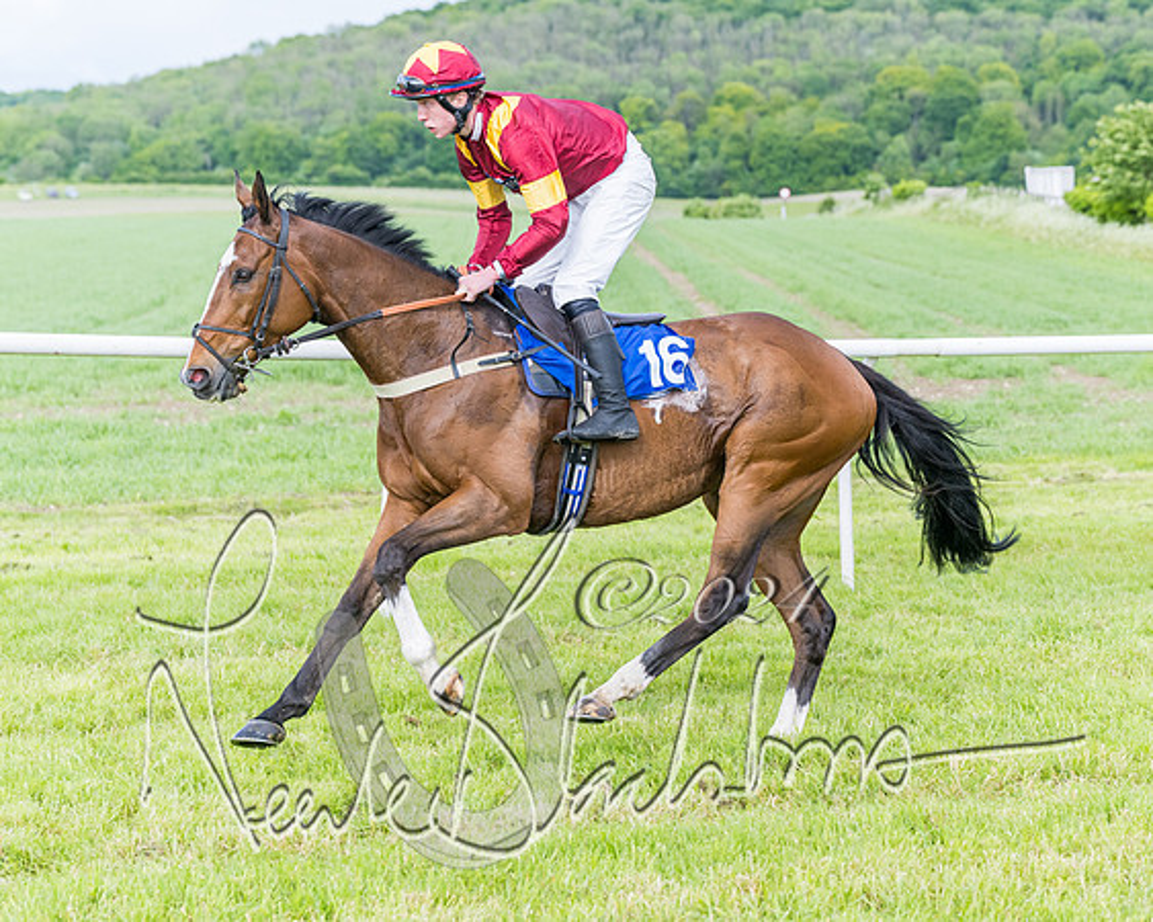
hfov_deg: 17.0
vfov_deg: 13.6
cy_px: 417
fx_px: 3855
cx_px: 673
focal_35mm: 113
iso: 400
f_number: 4
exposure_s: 1/2000
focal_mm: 78
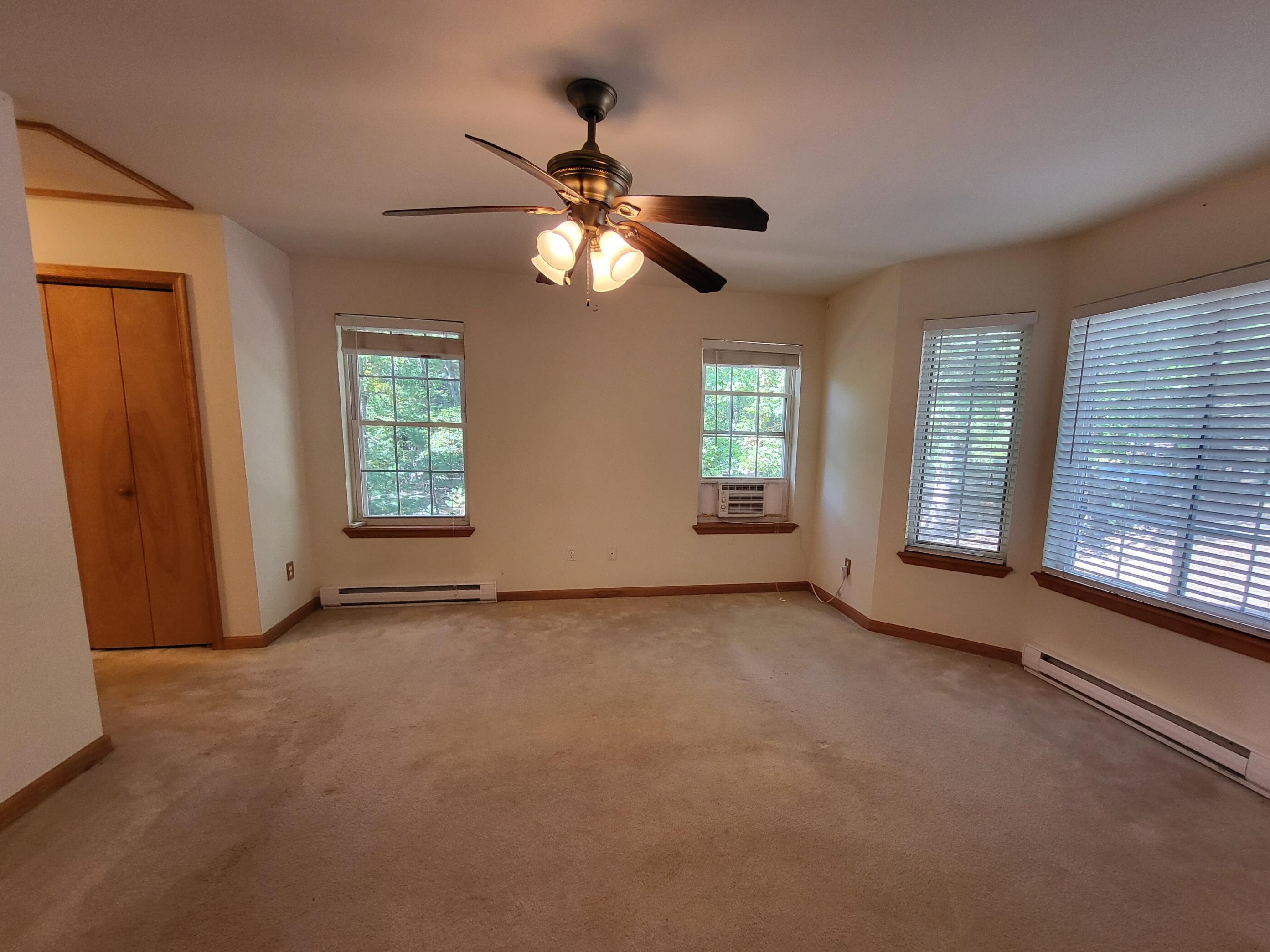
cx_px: 668
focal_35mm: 14
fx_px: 514
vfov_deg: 85.5
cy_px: 511
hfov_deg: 102.0
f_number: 2.2
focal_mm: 1.74
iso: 200
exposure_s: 1/60
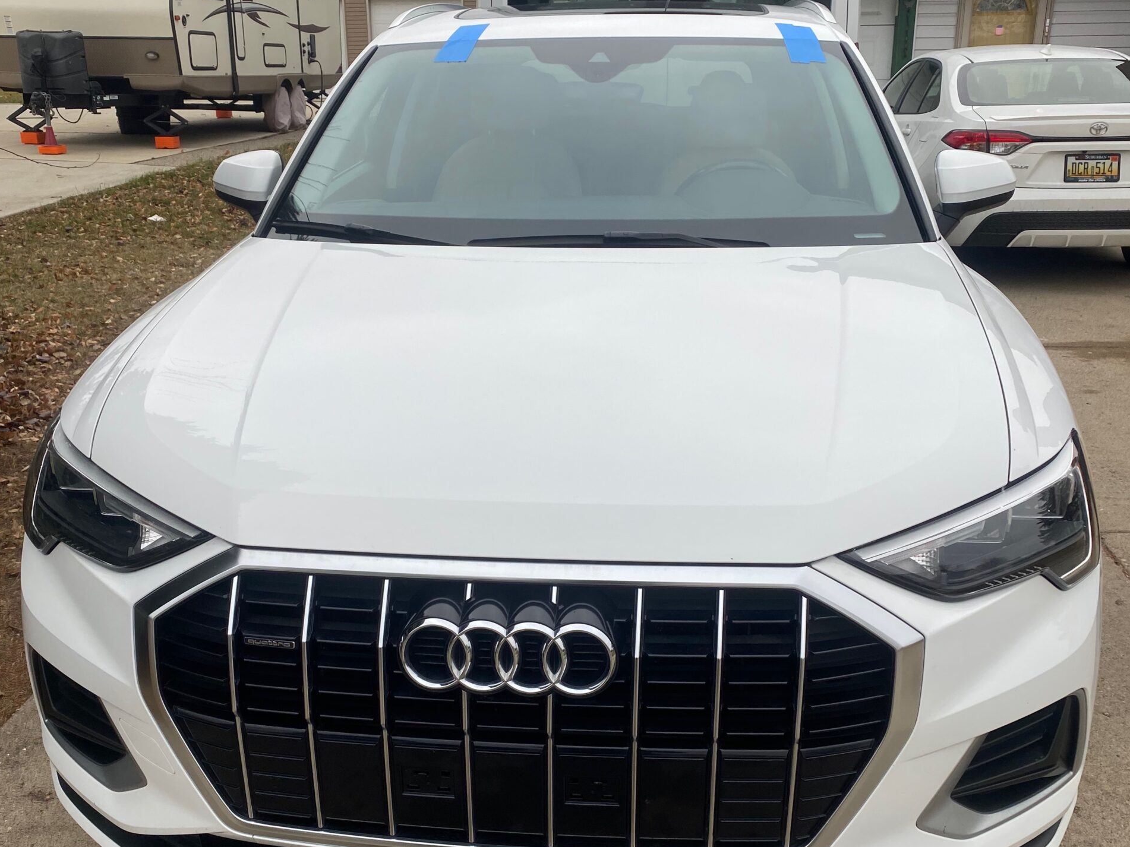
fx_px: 1142
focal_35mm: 35
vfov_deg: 40.6
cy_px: 481
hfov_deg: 52.6
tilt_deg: -18.3
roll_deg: +1.0
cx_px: 563
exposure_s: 1/529
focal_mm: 4.25
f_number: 1.8
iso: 32
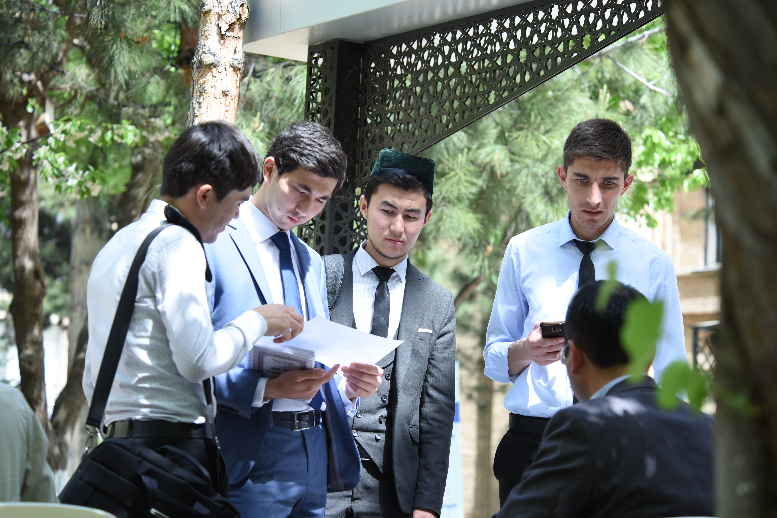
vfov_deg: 11.2
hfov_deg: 16.8
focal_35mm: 122
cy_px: 259
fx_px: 2633
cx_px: 388
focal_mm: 122
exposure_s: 1/160
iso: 250
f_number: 6.3
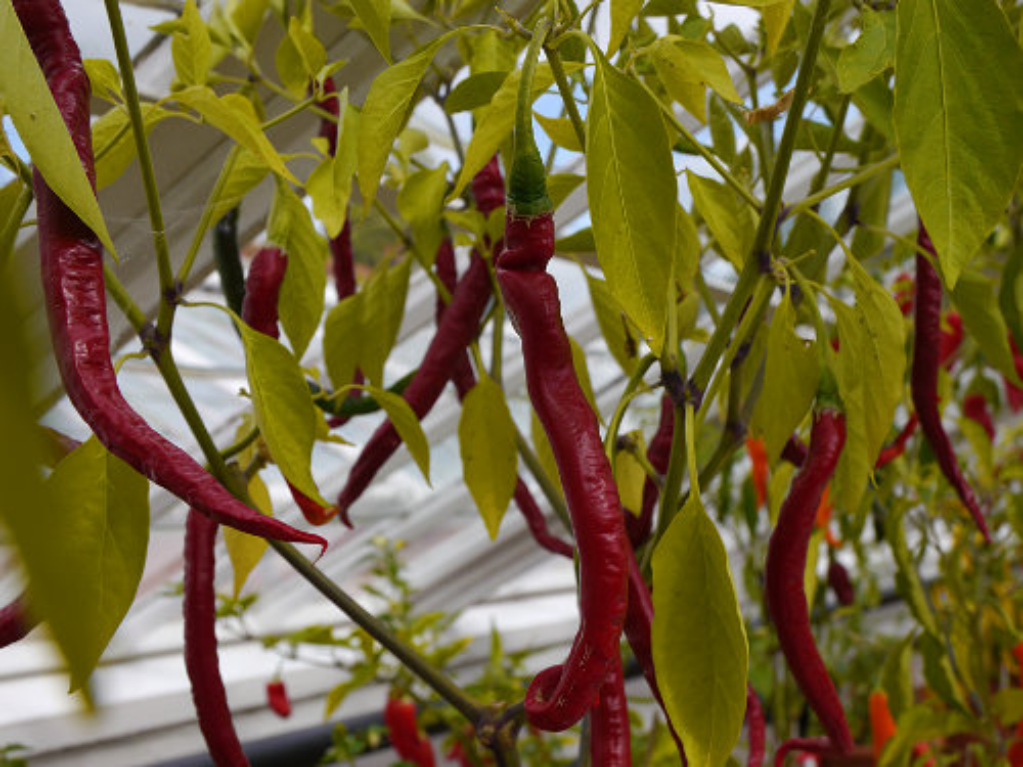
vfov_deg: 36.0
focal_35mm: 40
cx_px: 512
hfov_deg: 46.8
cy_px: 384
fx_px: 1182
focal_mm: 20
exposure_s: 1/320
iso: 160
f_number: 6.3
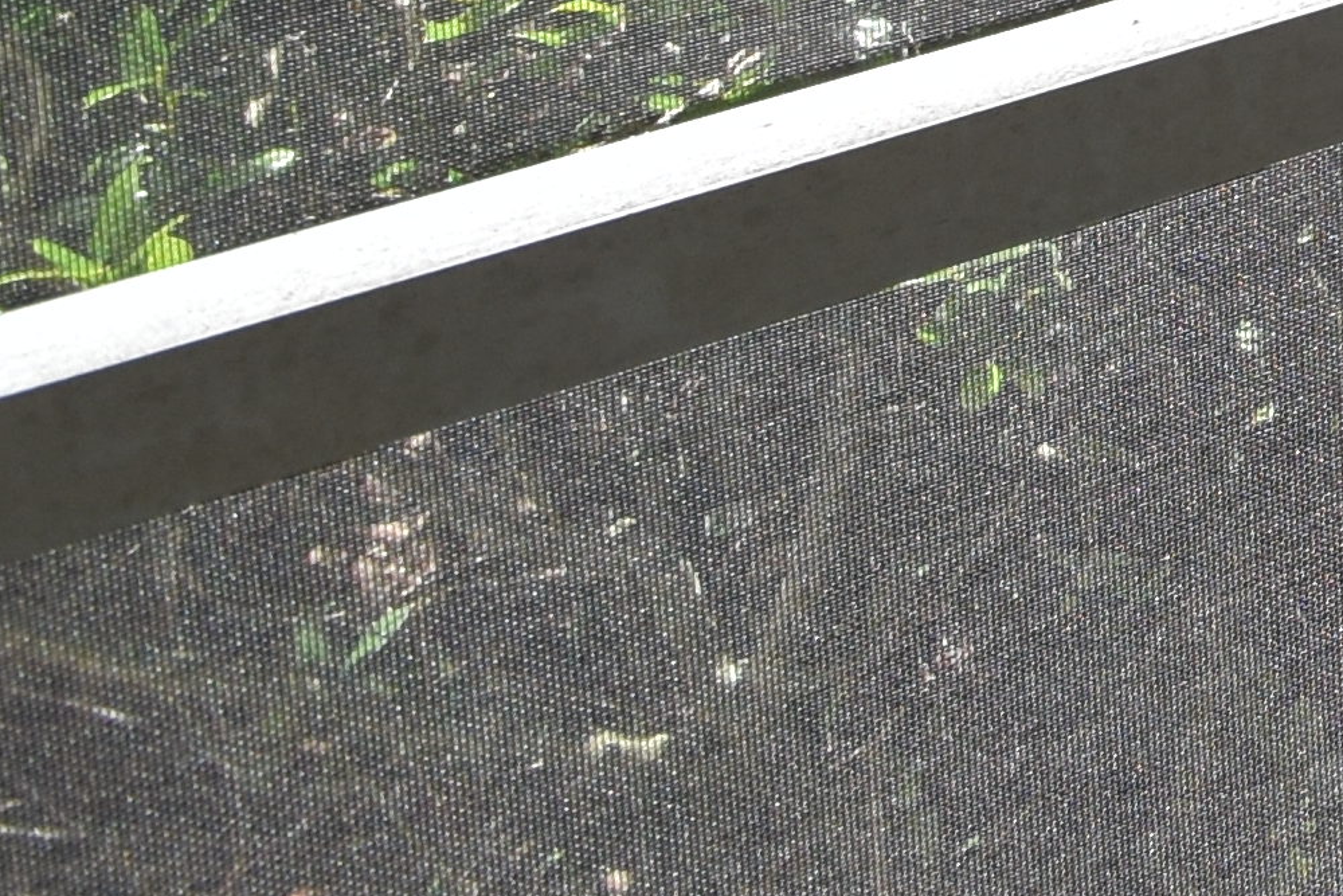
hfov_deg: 13.9
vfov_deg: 11.5
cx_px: 3395
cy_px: -1495
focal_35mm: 90
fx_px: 3358
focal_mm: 10
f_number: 8
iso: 220
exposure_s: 1/250
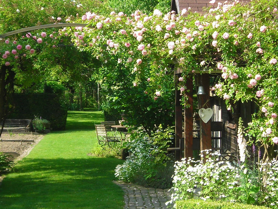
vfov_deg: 18.7
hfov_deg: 24.7
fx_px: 635
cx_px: 122
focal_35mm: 79
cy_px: 114
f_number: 3.4
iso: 50
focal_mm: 7.8
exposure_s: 1/200
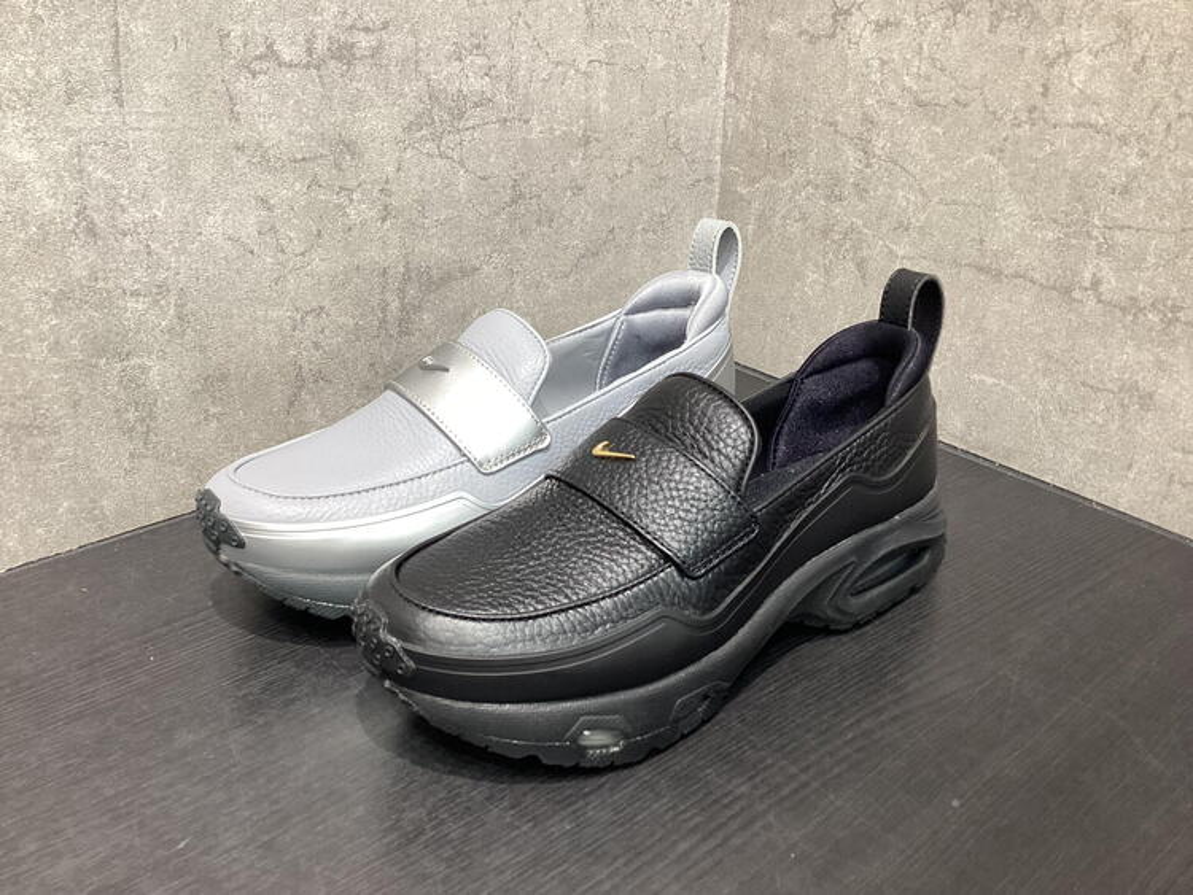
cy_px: 448
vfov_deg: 45.5
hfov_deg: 58.3
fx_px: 1069
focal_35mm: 31
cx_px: 596
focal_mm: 3.3
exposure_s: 1/60
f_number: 2.4
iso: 100
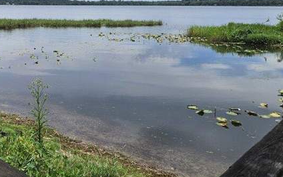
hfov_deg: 41.6
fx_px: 355
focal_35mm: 46
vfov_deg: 27.4
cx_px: 56
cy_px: 32
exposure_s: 1/5000
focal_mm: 5.4
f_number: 1.8
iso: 25
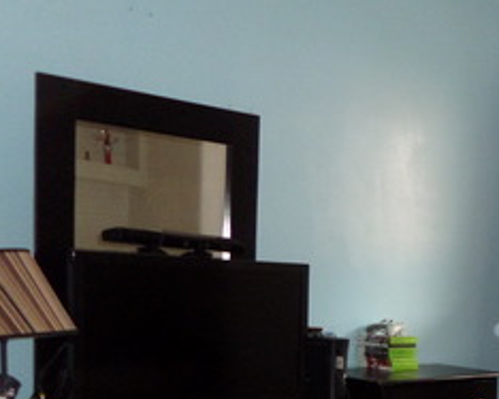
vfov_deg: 23.0
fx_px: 945
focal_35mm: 64
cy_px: 386
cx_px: 606
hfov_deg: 26.2
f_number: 3.1
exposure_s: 1/20
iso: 160
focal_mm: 4.3
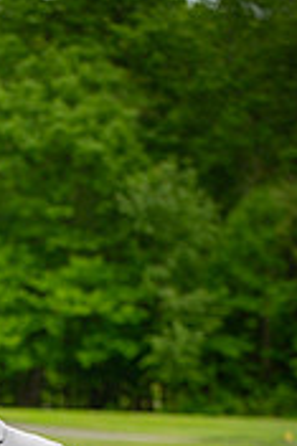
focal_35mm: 205
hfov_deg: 6.6
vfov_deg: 9.9
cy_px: 568
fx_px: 2542
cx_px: -81
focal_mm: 80
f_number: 2.8
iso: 64
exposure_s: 1/250
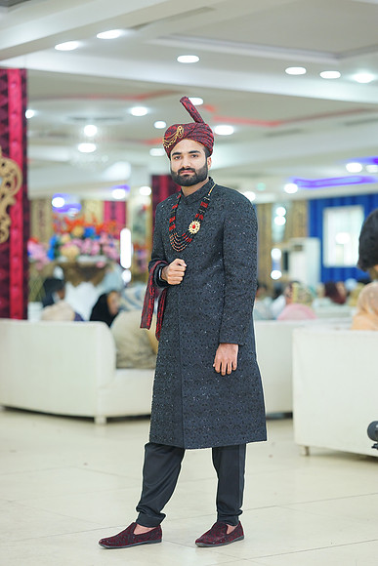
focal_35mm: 85
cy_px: 283
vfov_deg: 23.9
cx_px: 189
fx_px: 1338
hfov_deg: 16.1
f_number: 2
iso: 400
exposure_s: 1/160
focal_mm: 85
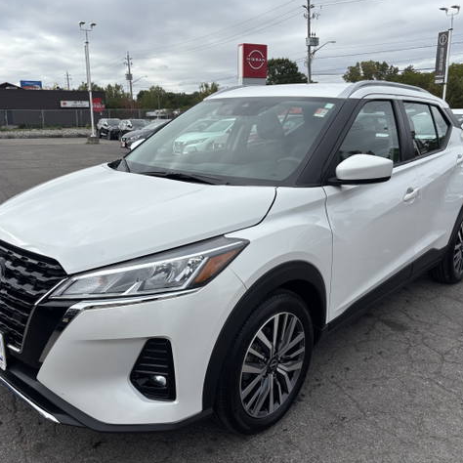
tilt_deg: -13.4
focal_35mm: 31
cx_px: 210
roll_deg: +1.2
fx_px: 469
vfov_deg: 52.5
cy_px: 231
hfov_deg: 52.5
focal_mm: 5.96
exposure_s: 1/3311
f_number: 1.6
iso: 50
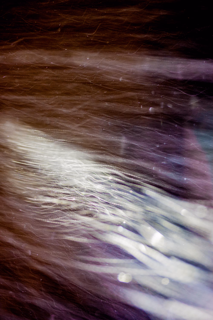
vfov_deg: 54.4
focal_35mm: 35
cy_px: 160
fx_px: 311
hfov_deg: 37.9
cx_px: 106
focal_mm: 35
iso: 800
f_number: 6.8
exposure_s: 1/1.25
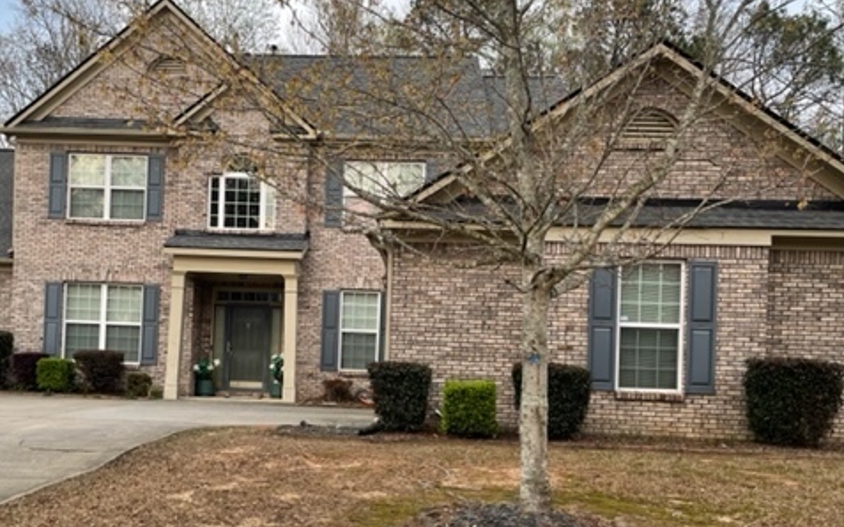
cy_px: 345
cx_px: 354
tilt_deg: +1.3
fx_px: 851
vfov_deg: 34.2
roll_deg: -1.5
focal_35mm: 37
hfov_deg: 52.5
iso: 32
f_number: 1.6
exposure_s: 1/686
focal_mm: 4.2
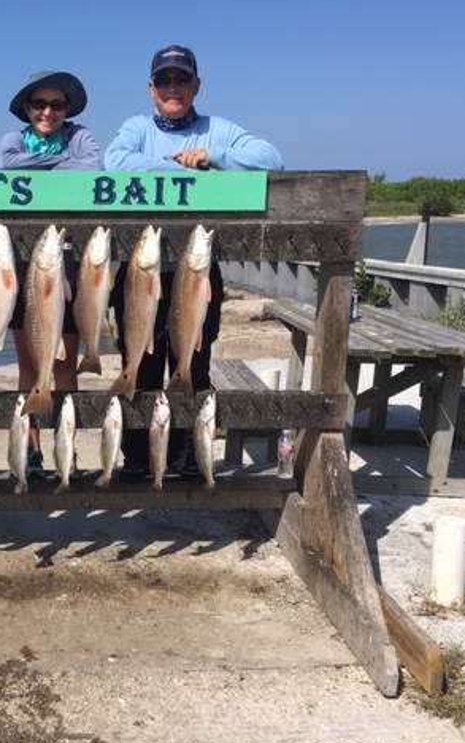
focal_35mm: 42
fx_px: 851
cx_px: 44
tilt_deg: -9.6
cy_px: 370
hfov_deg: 29.3
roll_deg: +2.0
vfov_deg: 47.2
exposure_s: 1/2024
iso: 25
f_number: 2.2
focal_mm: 4.15
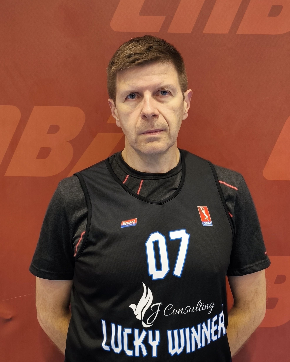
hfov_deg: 47.1
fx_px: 333
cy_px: 189
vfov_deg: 57.2
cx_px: 147
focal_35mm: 31
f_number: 1.9
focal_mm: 6.92
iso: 250
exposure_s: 1/50.3
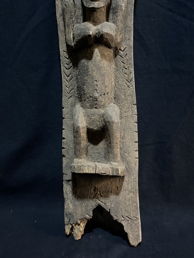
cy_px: 129
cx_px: 97
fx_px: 194
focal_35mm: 26
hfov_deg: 53.1
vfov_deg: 67.3
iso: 640
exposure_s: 1/30
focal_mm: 5.1
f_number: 1.6
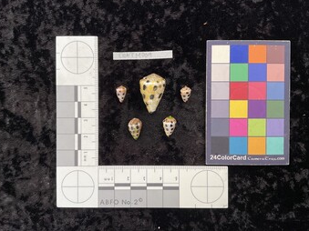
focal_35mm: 30
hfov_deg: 60.0
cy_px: 113
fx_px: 268
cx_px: 153
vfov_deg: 46.8
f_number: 1.8
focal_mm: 3
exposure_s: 1/60
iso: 64
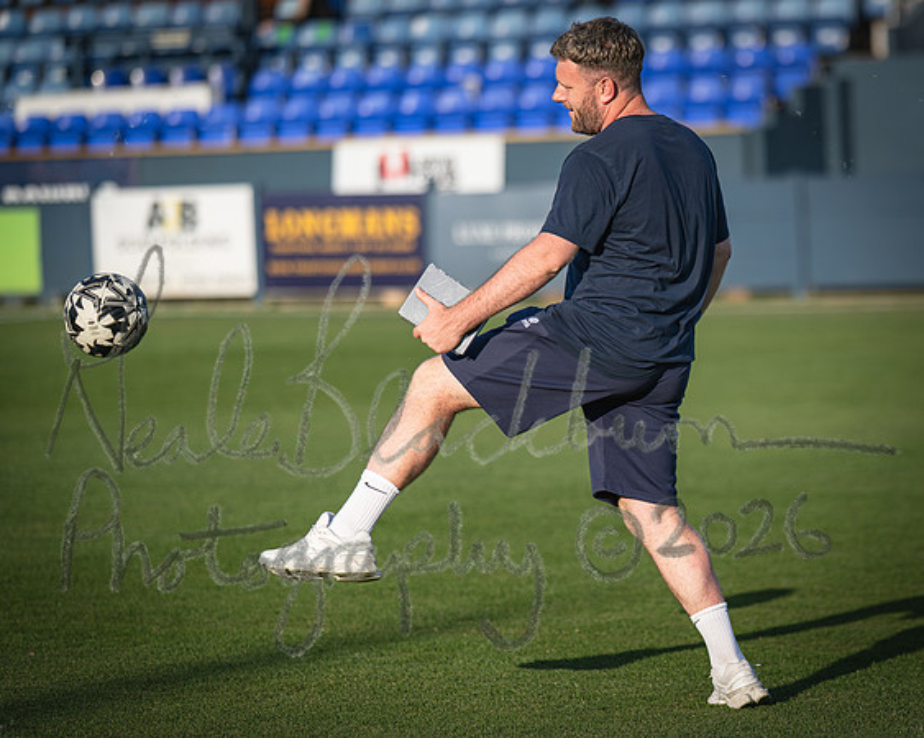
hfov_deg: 9.6
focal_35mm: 201
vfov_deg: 7.7
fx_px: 5507
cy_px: 369
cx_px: 728
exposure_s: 1/12800
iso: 400
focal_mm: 135
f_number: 1.8
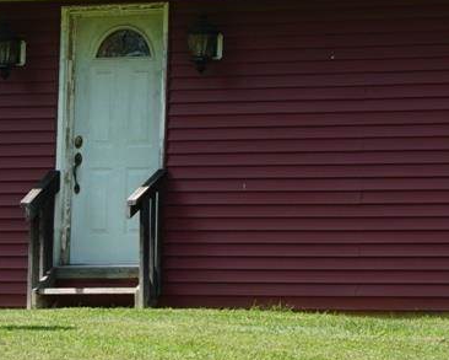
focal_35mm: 252
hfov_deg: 7.7
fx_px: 3350
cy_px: 77
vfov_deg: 6.1
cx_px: 364
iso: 100
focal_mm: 41
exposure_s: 1/125
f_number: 9
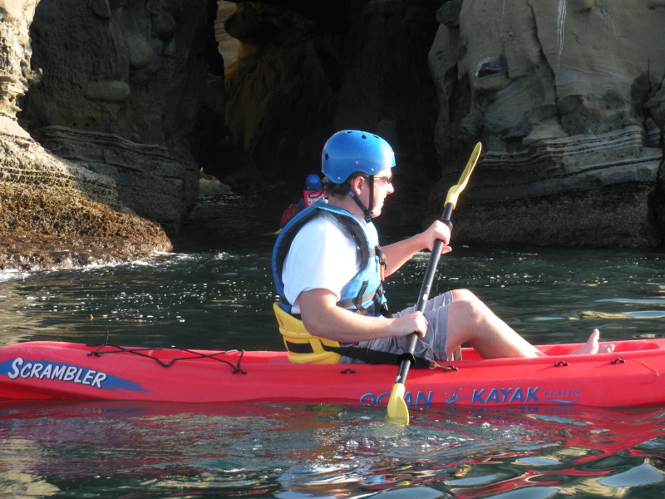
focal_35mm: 100
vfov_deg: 14.8
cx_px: 332
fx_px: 1921
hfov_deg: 19.6
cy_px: 250
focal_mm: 17.4
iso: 95
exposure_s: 1/107
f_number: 5
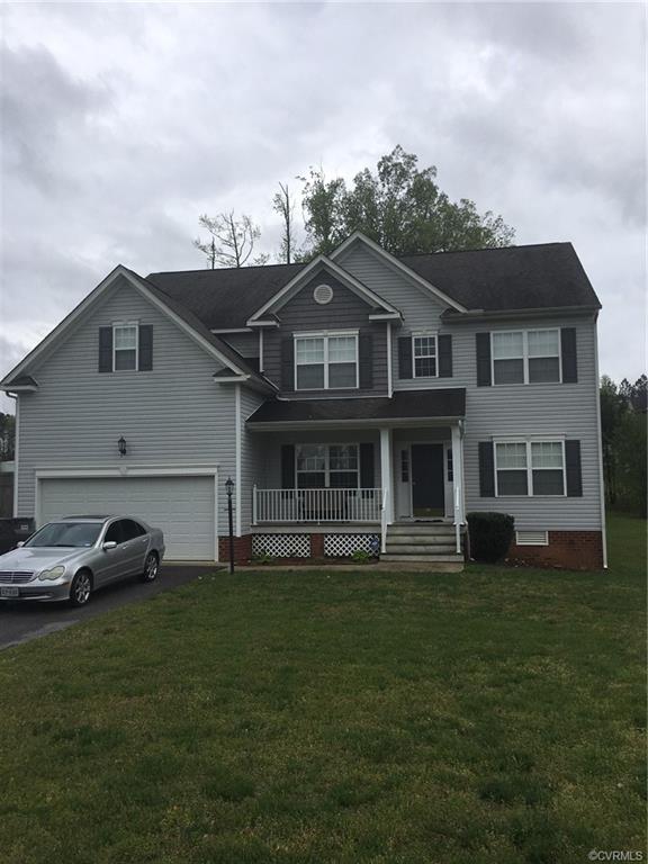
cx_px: 324
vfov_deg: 61.7
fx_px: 724
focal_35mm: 29
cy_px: 432
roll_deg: +0.6
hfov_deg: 48.2
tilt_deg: +4.7
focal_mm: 4.15
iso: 25
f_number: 2.2
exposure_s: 1/2024
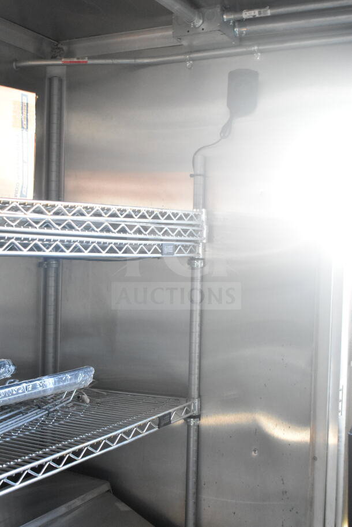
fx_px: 747
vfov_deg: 38.9
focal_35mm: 51
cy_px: 264
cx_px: 176
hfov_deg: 26.5
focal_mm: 34
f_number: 4.5
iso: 5000
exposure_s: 1/50
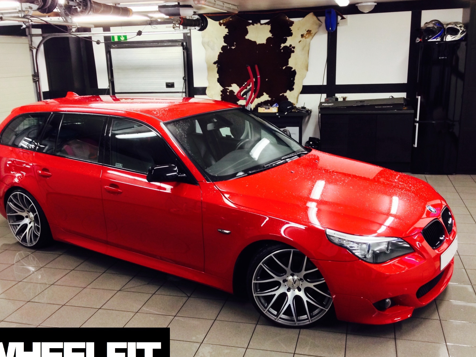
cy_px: 190
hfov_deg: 49.0
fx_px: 522
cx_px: 233
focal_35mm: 38
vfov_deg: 37.7
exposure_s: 1/20
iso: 125
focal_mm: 4.12
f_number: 2.4
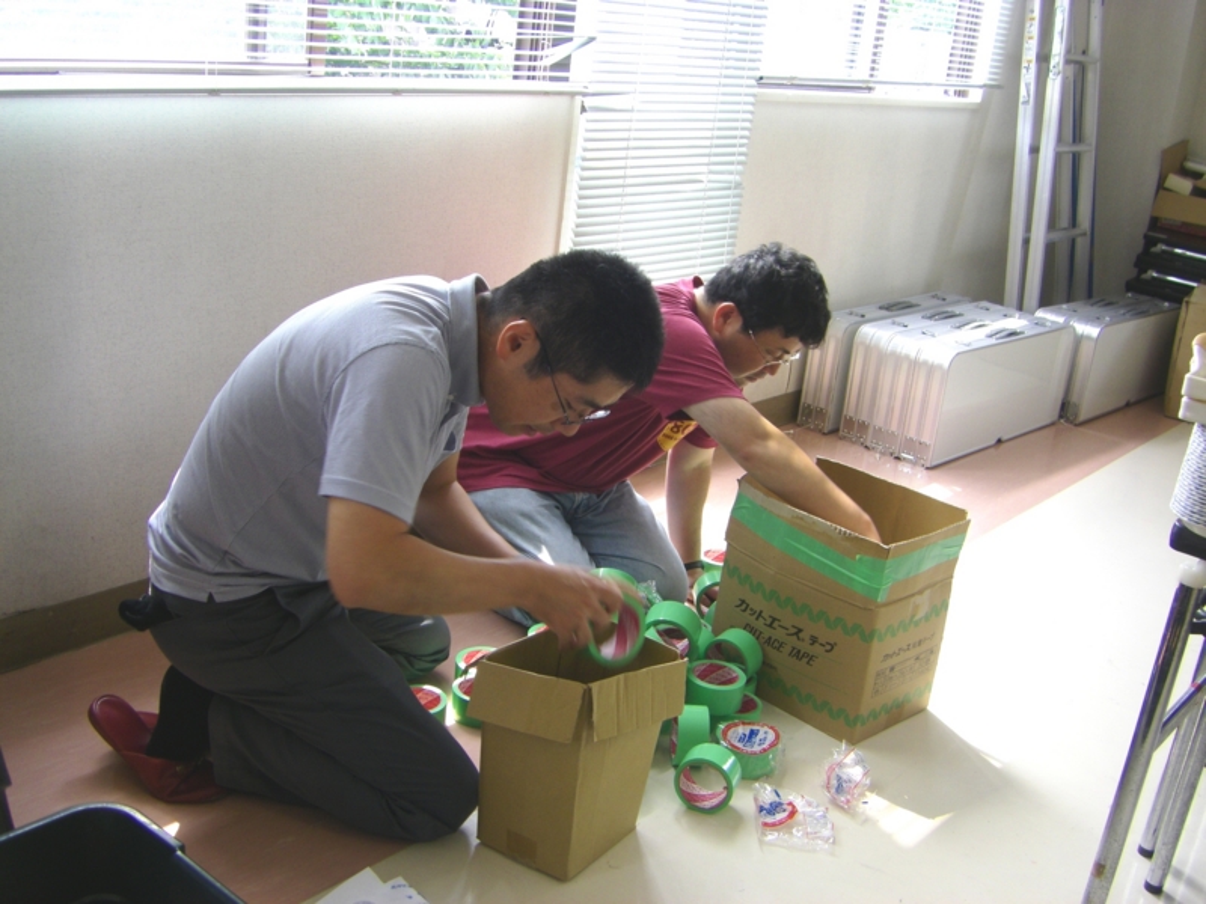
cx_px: 603
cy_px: 452
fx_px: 1324
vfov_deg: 37.7
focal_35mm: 38
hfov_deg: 49.0
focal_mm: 6.3
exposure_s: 1/50
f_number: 3.5
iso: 80
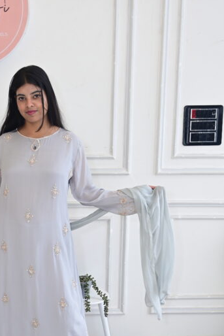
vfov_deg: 34.7
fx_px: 530
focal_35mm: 57
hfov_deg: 23.5
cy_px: 230
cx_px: 43
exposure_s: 1/125
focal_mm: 32.5
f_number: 5
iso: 250
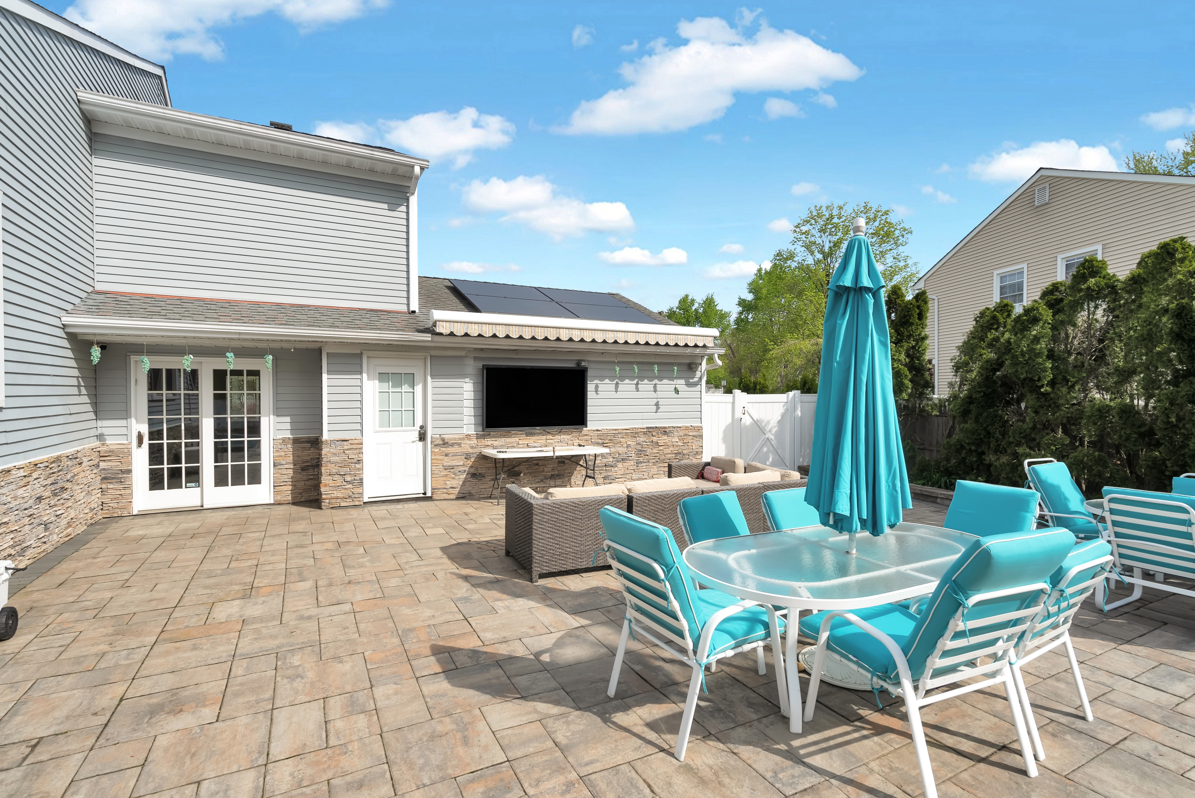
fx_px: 531
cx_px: 598
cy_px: 399
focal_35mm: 16
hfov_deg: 96.7
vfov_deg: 73.8
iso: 100
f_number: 8
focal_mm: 16
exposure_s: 1/250
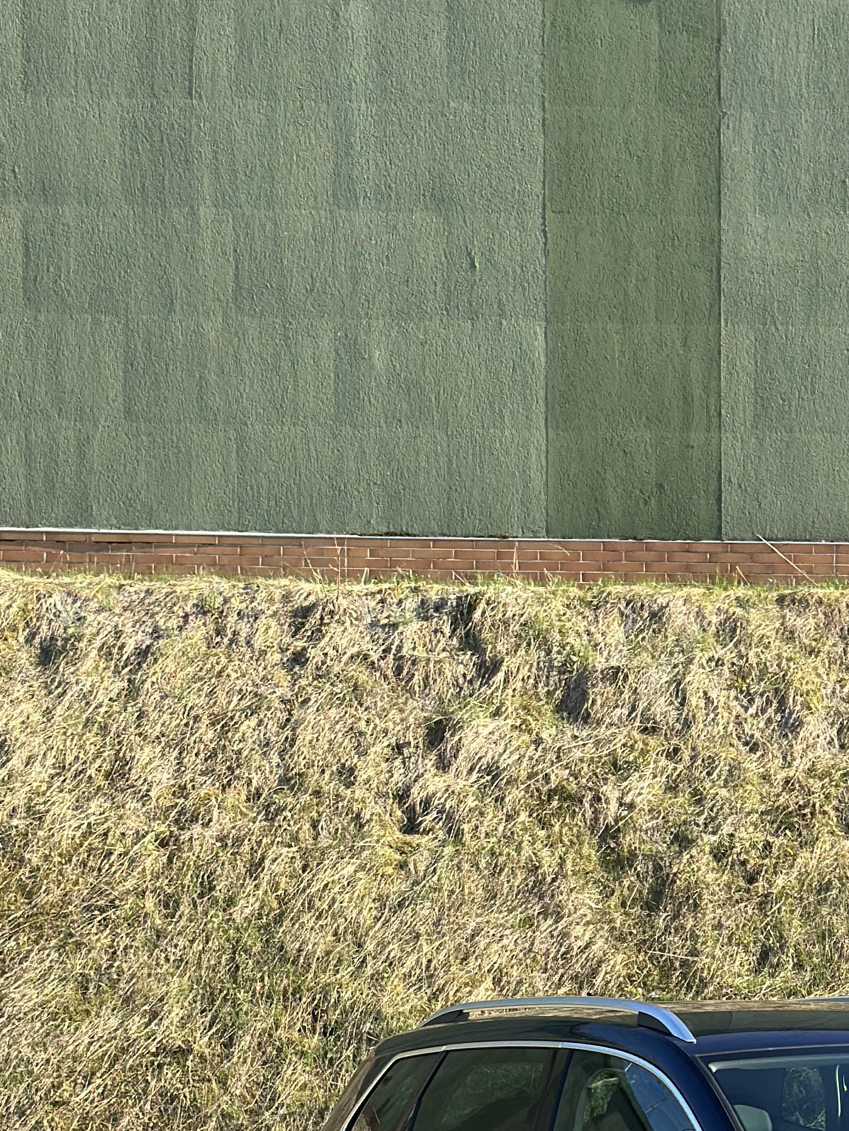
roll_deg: -0.9
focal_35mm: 104
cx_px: 910
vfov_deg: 18.4
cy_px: 1151
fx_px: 3401
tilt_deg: -2.7
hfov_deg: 14.0
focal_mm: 6.86
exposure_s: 1/1517
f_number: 1.78
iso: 80
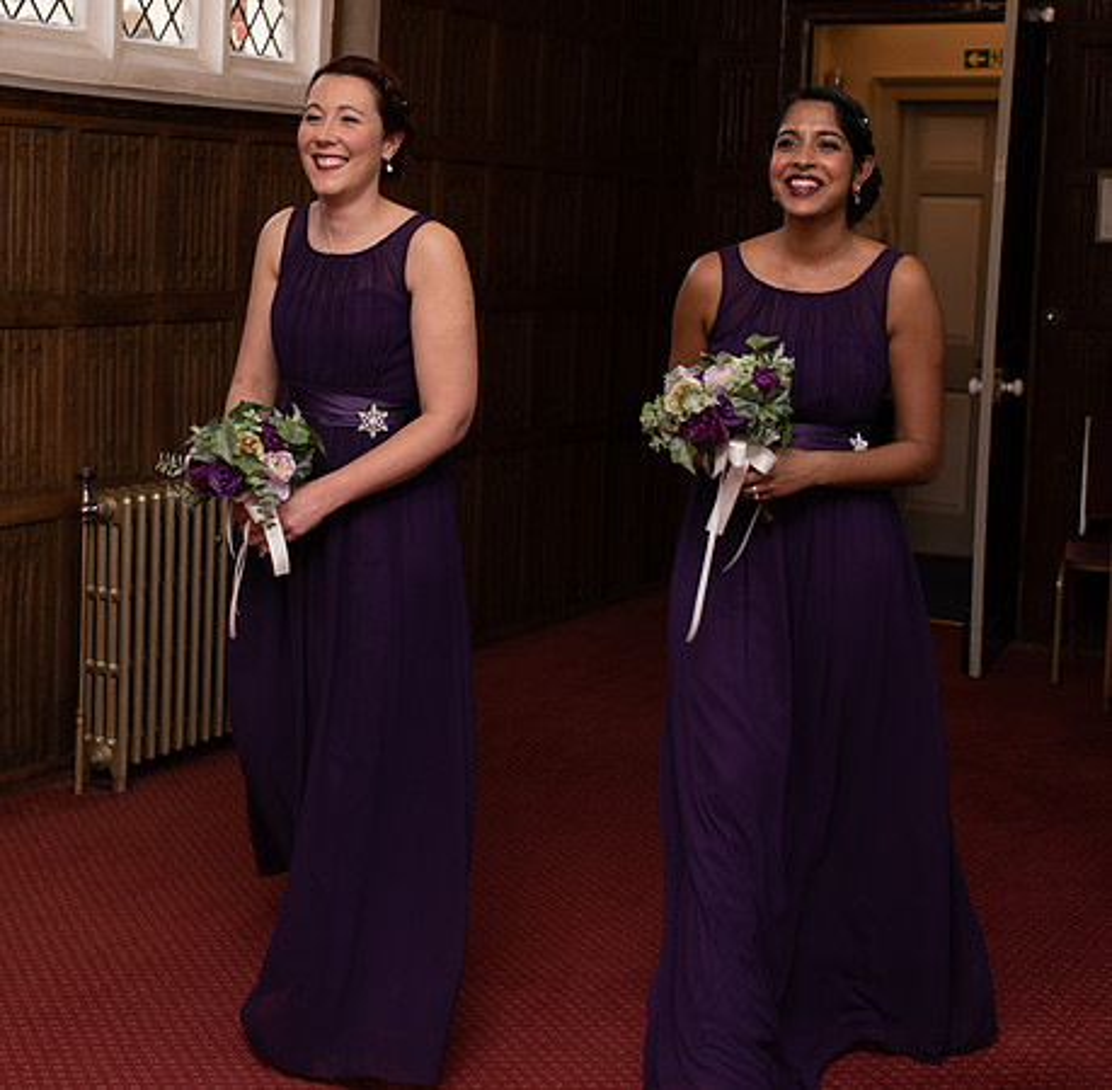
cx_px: 358
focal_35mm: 59
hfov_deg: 29.2
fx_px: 2117
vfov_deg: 28.7
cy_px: 364
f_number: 4.5
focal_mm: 35
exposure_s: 1/100
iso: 500
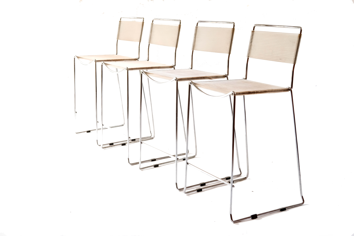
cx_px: 177
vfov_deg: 25.5
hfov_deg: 37.5
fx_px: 521
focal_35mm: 53
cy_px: 118
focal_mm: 35
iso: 4000
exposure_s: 1/125
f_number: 5.6
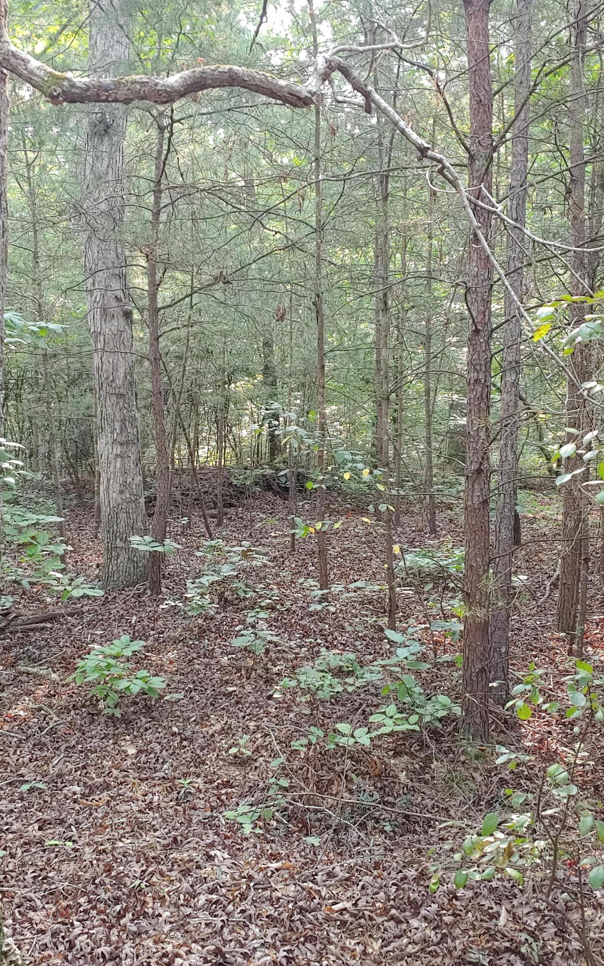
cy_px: 491
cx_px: 281
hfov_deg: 32.0
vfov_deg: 49.3
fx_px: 1053
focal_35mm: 40
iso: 100
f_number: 1.5
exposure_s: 1/60
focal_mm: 4.23
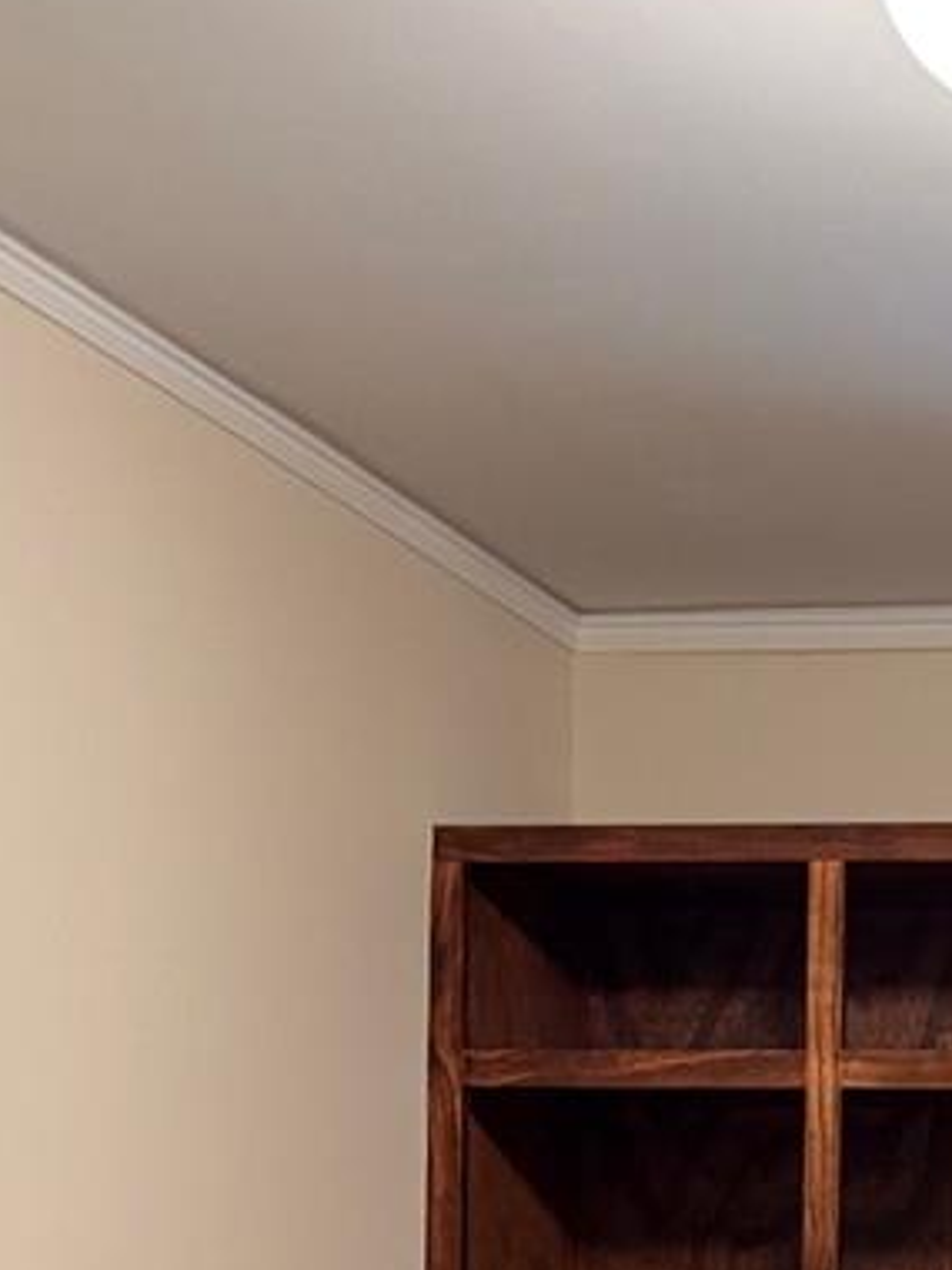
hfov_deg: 14.7
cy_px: 1771
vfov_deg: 18.4
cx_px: 1196
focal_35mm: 97
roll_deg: -2.2
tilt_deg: -4.2
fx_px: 3557
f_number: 1.78
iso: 320
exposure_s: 1/60
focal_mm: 6.76
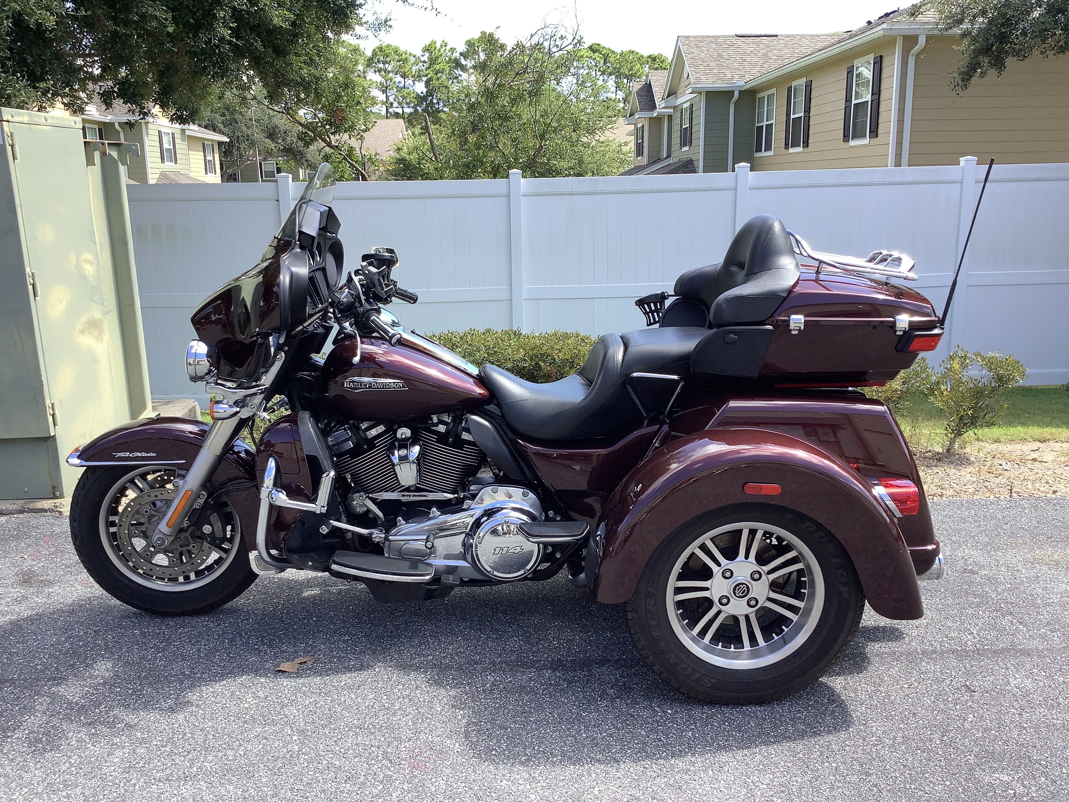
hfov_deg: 58.4
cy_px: 401
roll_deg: +1.5
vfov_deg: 45.4
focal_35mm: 31
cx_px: 534
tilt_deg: -13.2
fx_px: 957
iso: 25
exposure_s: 1/323
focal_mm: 3.3
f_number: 2.4
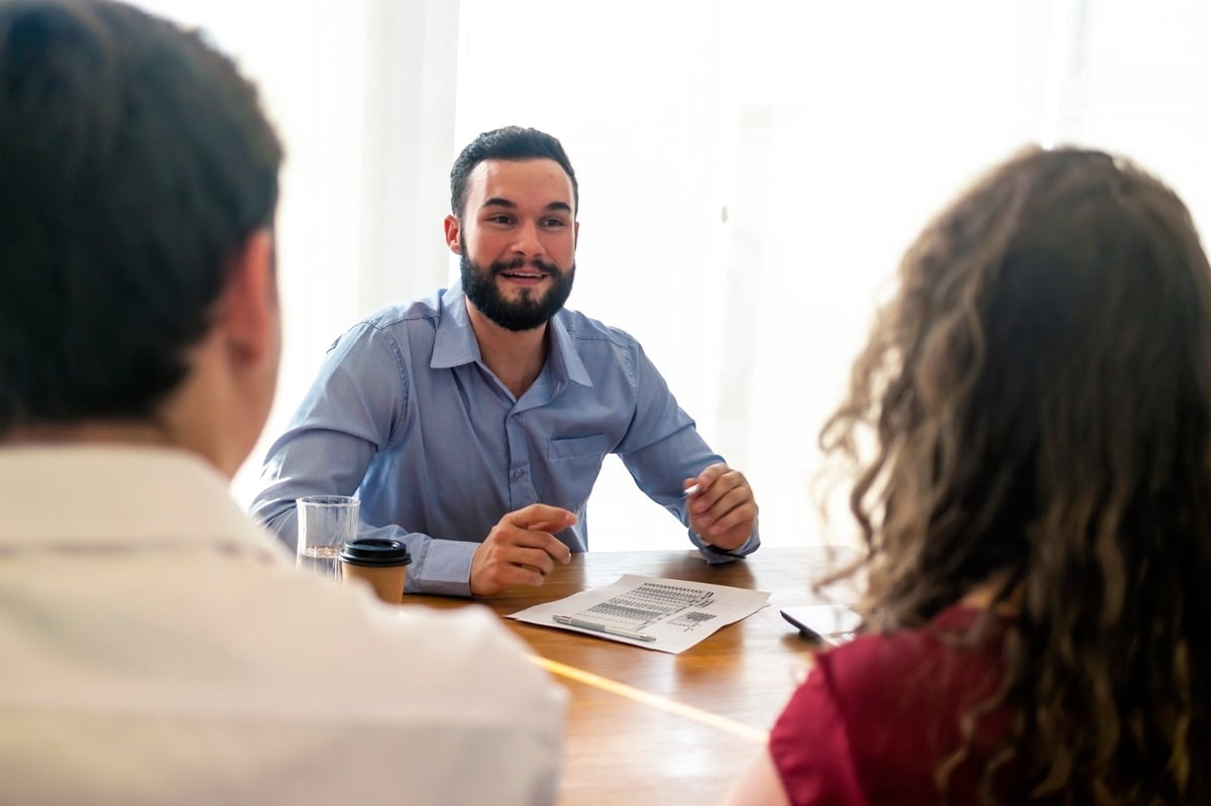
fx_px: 1547
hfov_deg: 42.8
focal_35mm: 46
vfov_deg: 29.2
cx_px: 606
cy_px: 403
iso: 200
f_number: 2
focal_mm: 30
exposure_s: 1/160
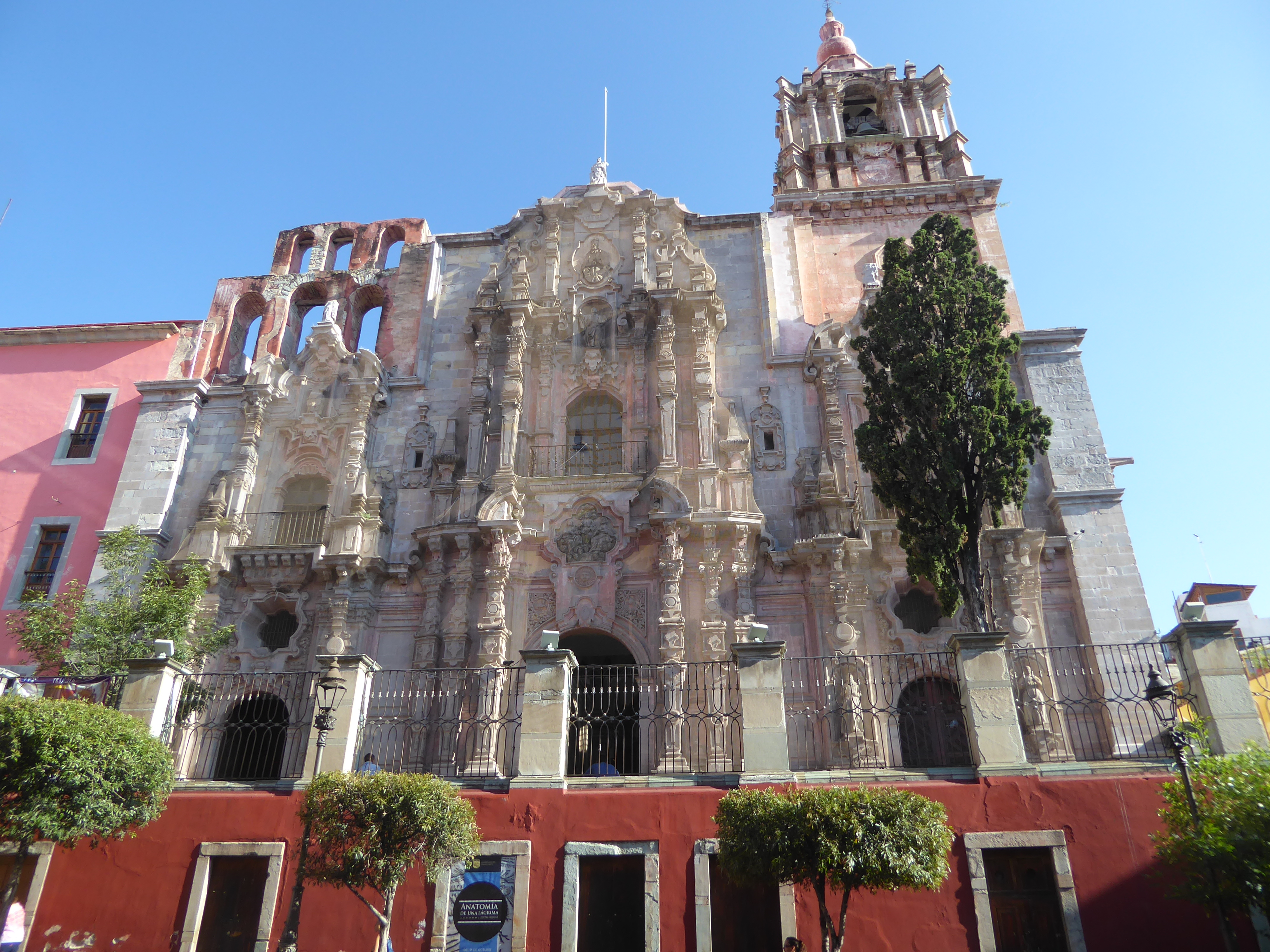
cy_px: 476
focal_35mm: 25
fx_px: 917
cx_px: 635
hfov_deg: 69.4
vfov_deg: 54.9
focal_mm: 4.3
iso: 80
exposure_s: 1/320
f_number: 3.3
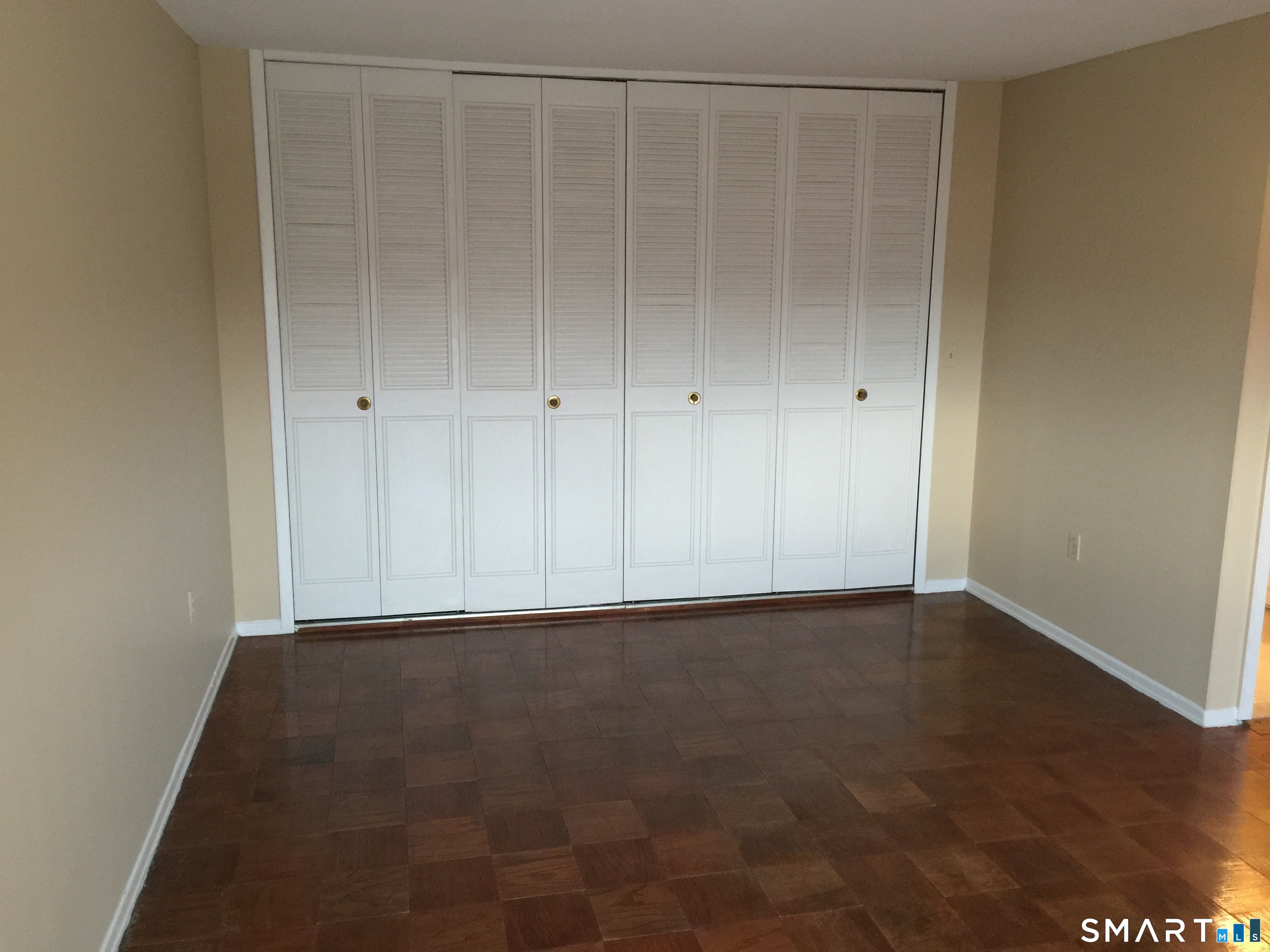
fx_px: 1064
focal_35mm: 29
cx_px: 635
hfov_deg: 61.7
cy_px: 476
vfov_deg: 48.2
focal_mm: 4.15
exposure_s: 1/15
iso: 80
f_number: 2.2
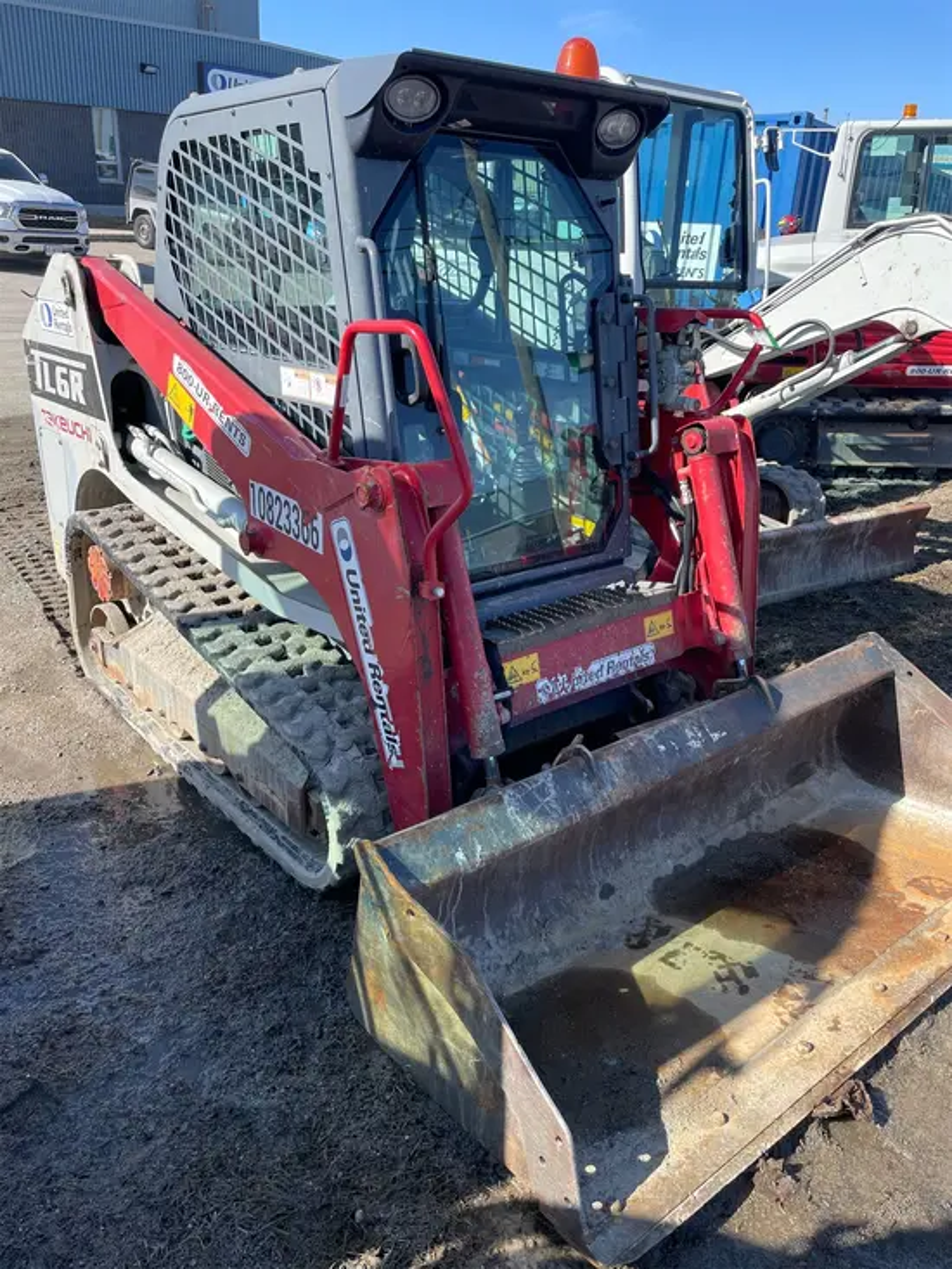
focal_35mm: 26
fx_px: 953
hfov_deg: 53.1
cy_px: 634
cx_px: 476
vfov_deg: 67.3
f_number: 1.6
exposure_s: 1/1575
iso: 50
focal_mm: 4.2
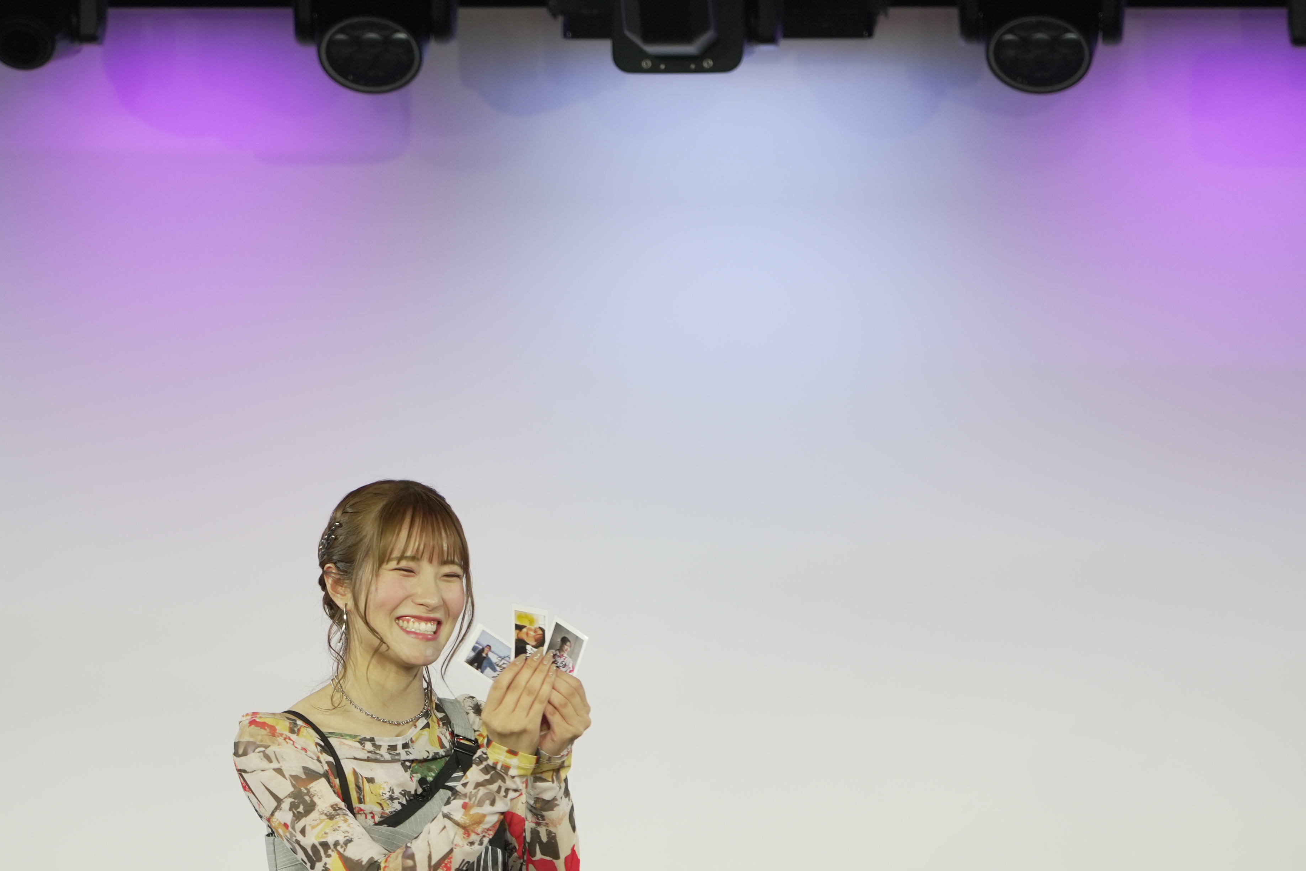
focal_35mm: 201
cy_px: 511
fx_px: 7292
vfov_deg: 6.8
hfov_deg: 10.2
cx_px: 484
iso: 1250
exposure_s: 1/320
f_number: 4
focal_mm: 105
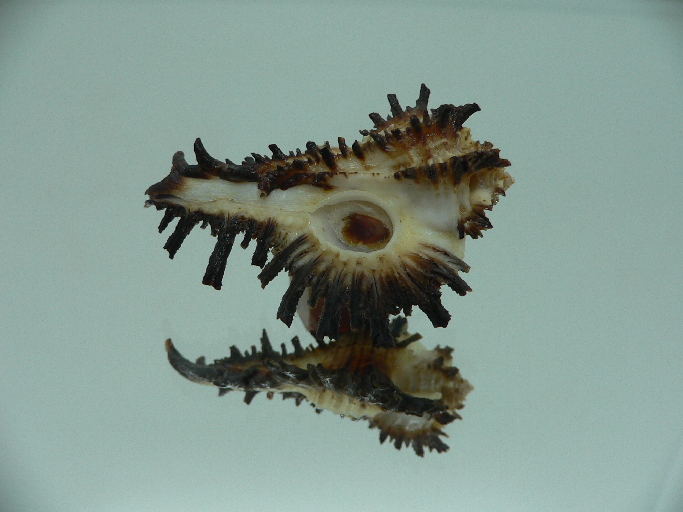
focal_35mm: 35
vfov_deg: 40.7
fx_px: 691
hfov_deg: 52.6
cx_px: 342
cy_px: 256
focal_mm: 4.6
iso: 80
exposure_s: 1/60
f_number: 2.8
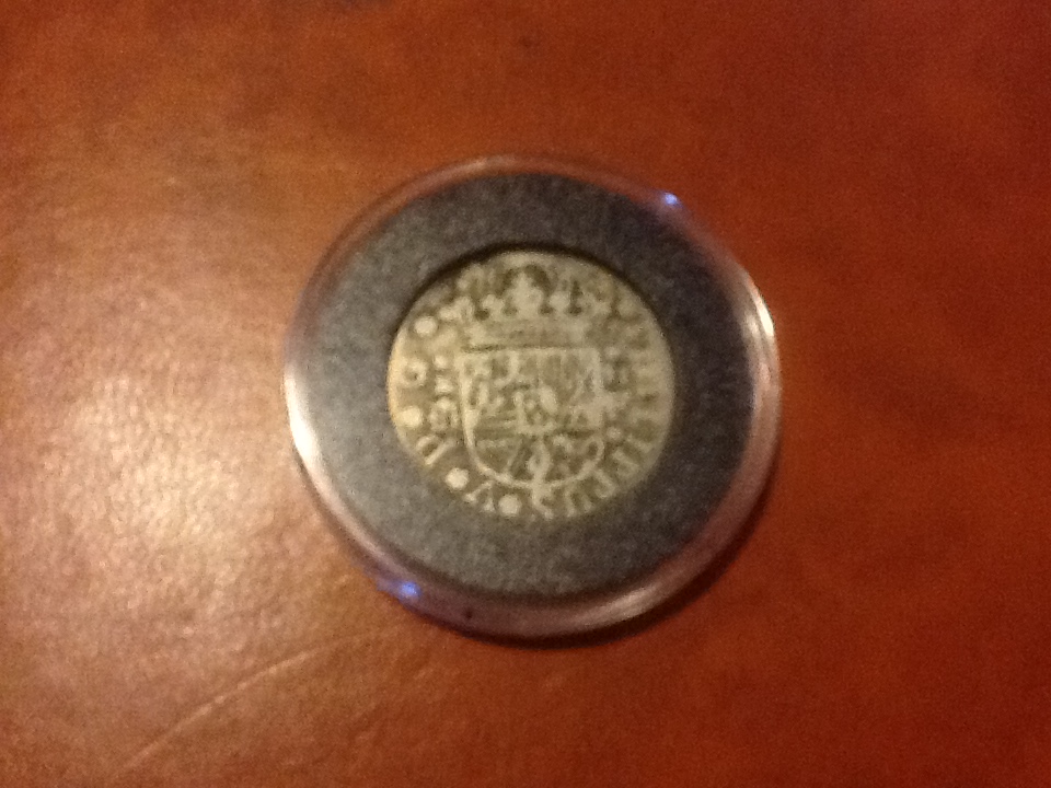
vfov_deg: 32.9
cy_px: 394
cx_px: 526
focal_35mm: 44
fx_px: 1336
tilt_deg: -63.7
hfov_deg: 42.9
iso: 320
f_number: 2.4
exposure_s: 1/30
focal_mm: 2.03
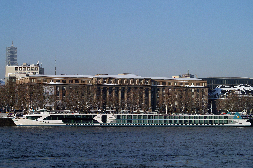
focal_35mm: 105
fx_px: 737
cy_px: 84
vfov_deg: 13.0
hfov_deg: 19.5
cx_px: 126
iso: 100
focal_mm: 70
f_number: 10
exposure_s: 1/400
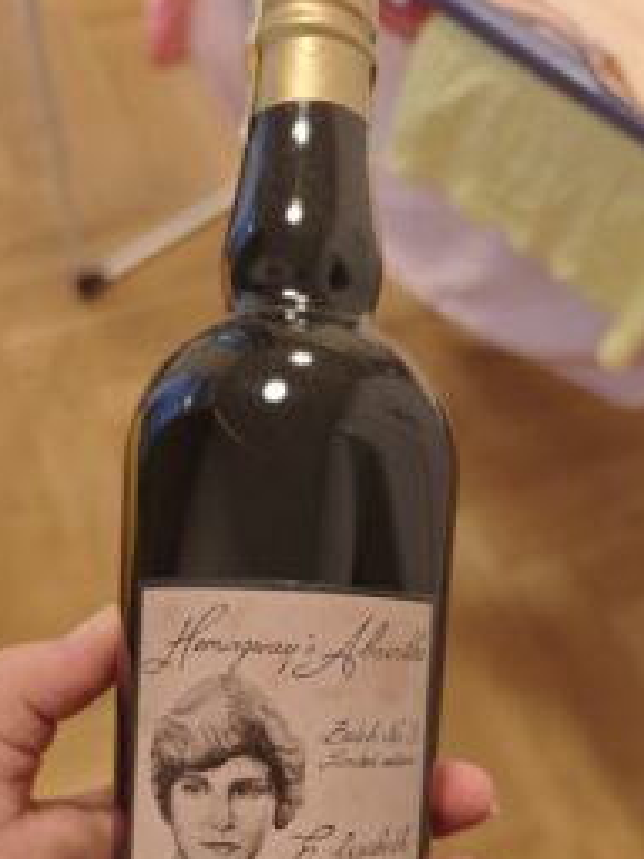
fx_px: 893
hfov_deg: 39.7
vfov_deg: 49.0
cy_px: 661
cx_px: 319
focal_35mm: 36
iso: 500
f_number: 2
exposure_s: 1/50
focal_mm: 8.72
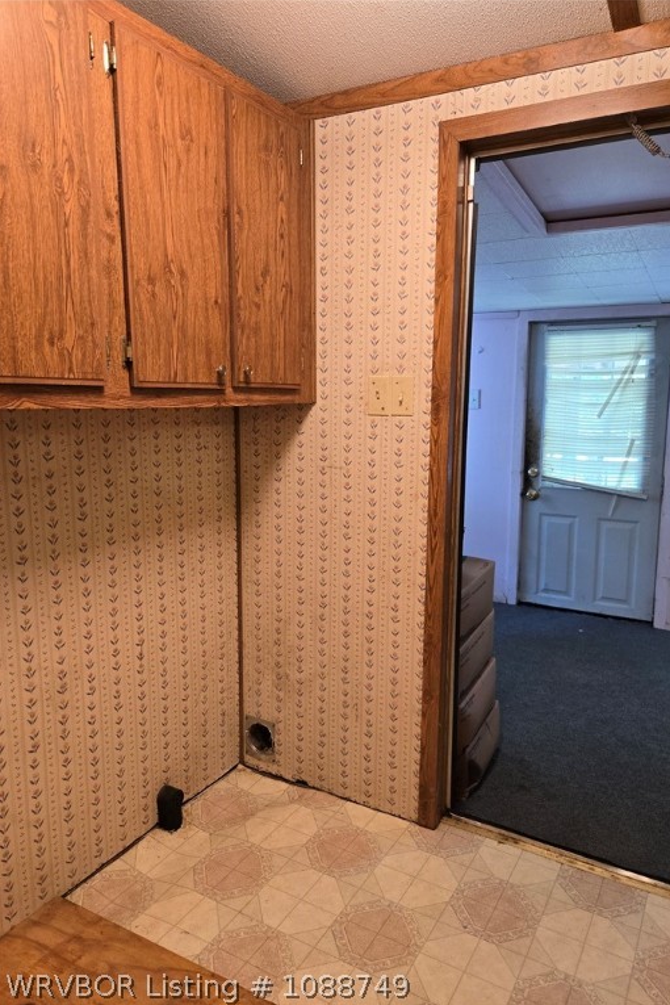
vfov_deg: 73.7
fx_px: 670
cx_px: 377
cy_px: 503
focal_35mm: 24
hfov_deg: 53.0
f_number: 1.8
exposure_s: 1/120
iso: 320
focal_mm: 5.4
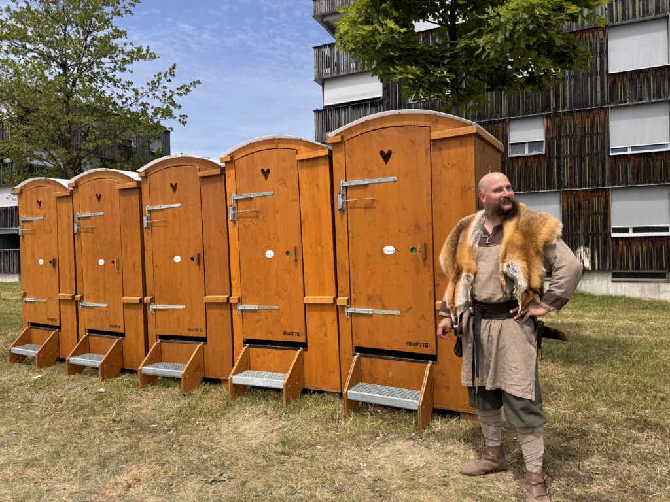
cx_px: 335
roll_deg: -0.2
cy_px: 251
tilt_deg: +2.0
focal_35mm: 24
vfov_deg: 56.8
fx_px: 465
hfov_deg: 71.6
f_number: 1.78
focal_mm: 6.76
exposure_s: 1/4310
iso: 80
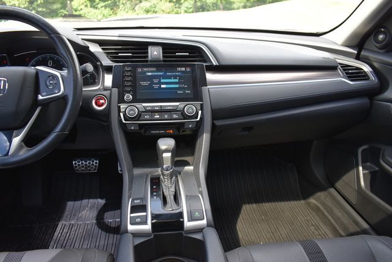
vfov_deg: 48.0
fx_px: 294
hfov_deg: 67.4
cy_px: 131
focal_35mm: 27
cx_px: 196
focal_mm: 18
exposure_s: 1/250
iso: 400
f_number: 3.5
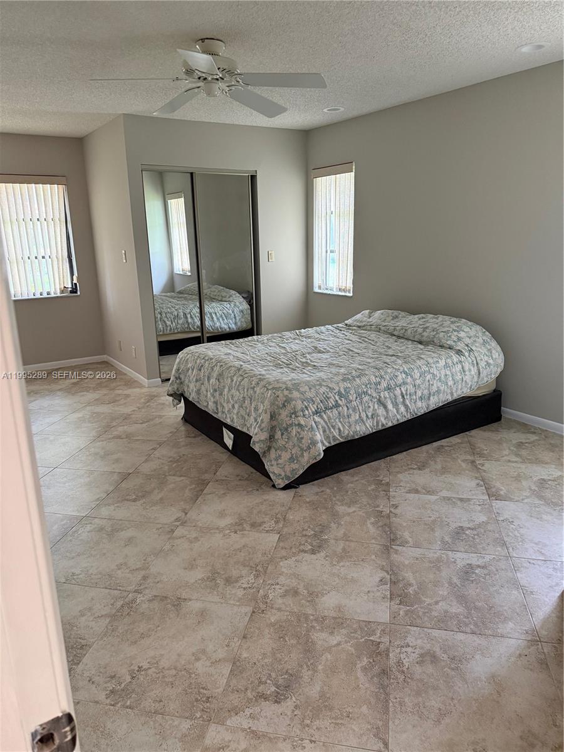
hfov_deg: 56.8
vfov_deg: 71.6
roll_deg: +1.9
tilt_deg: -14.0
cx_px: 282
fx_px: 521
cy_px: 376
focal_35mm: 24
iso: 400
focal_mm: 6.76
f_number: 1.78
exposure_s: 1/60
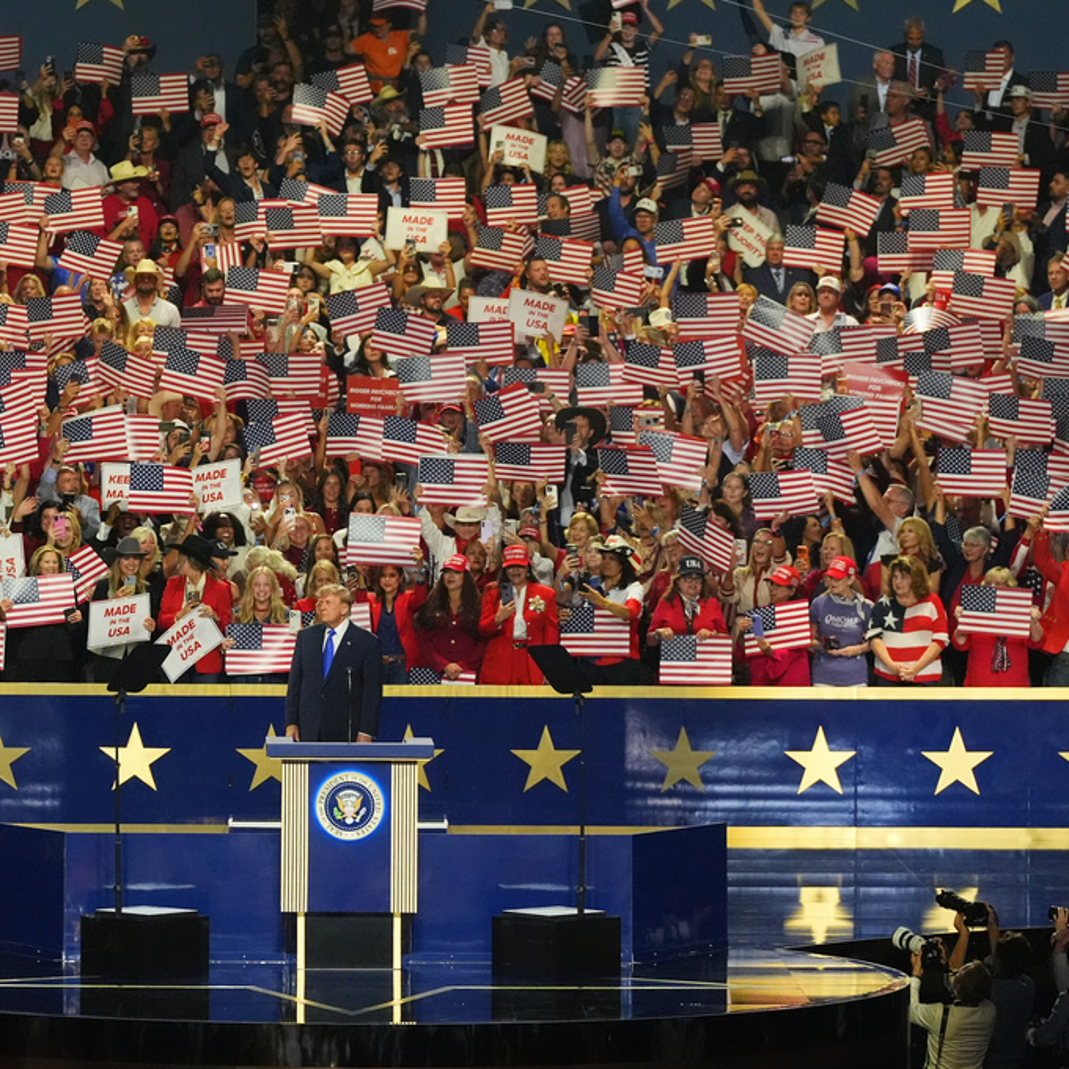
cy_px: 534
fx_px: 8944
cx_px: 341
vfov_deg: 6.8
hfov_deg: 6.8
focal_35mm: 256
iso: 6400
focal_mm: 200
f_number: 4.5
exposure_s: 1/500
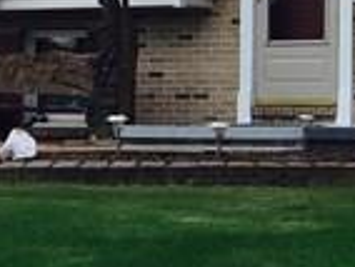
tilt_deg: +1.4
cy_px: 127
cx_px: 452
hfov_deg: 9.3
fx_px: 2147
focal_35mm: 209
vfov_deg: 7.1
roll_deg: -1.5
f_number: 2.2
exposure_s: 1/252
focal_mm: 4.15
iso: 32
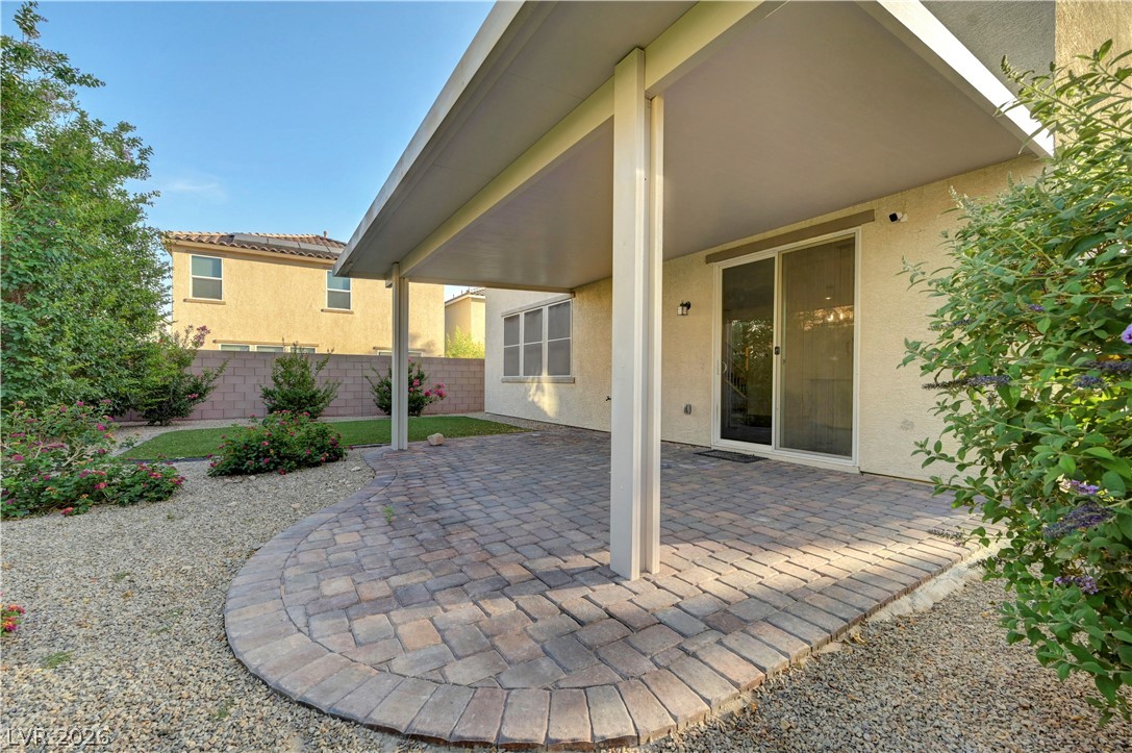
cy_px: 376
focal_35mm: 14
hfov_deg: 104.3
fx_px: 440
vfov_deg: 81.1
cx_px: 566
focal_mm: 14
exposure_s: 1/160
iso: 800
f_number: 8
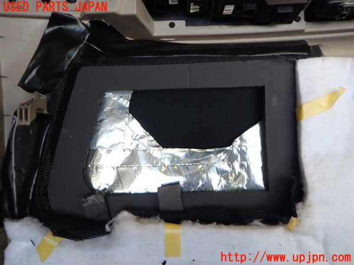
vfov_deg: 54.9
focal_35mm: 25
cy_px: 132
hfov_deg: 69.4
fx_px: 256
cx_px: 177
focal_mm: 4.5
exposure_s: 1/125
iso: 100
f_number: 2
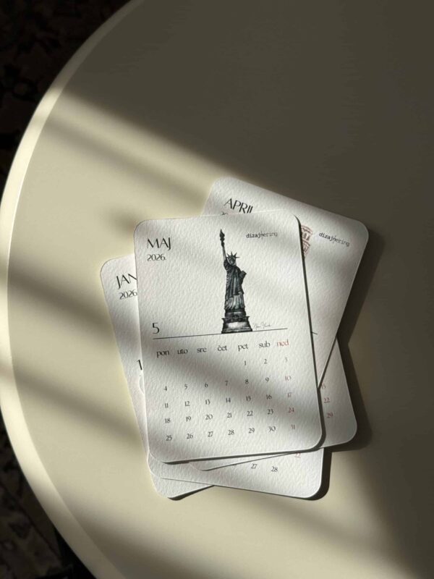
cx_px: 217
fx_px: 802
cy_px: 290
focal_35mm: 48
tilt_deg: -79.9
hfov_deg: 30.3
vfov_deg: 39.7
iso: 64
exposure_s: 1/1838
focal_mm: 6.76
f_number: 1.78
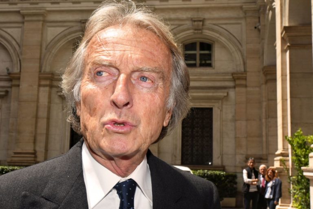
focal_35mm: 48
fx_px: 417
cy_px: 104
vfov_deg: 28.1
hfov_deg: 41.1
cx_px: 156
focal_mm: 32
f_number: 14
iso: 400
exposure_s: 1/250
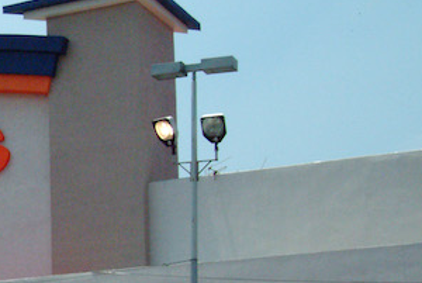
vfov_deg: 14.0
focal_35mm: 96
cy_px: 301
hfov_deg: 19.7
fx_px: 1127
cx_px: -108
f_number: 22
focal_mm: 24
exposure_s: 1/350
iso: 1600
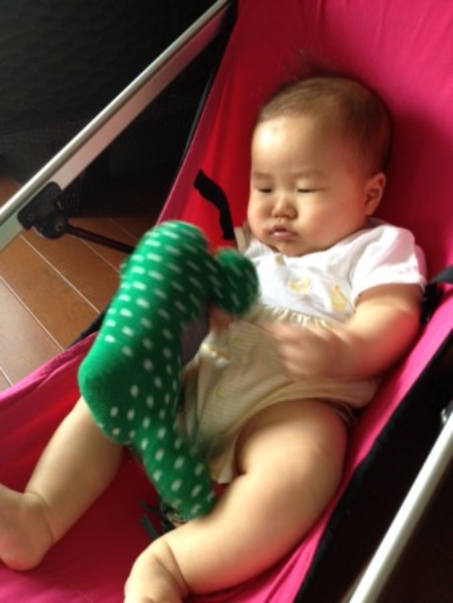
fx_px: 610
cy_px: 302
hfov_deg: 40.7
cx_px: 226
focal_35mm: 35
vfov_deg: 52.6
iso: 80
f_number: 2.4
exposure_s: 1/20
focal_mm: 4.28
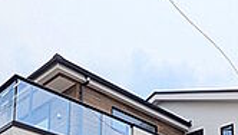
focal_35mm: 55
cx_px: 141
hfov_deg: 37.7
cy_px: 210
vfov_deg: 18.9
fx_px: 348
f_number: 2.2
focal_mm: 1.83
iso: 51
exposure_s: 1/3559
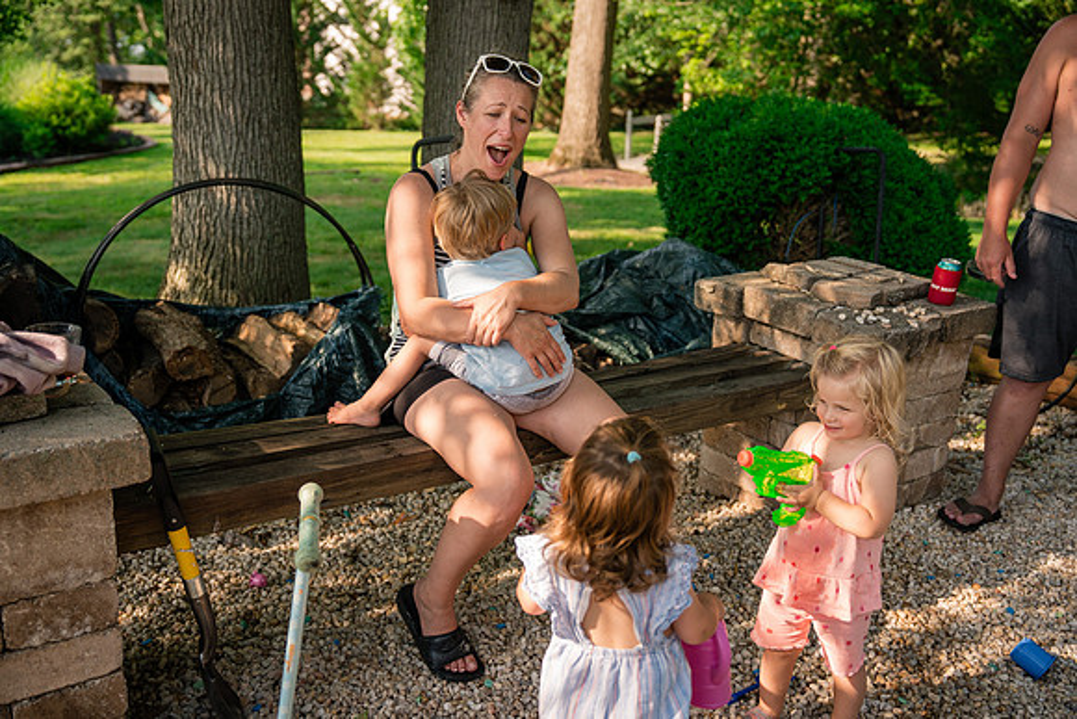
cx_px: 538
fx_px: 1047
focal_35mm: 35
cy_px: 360
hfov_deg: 54.4
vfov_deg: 37.9
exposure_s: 1/800
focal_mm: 35
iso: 250
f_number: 2.8
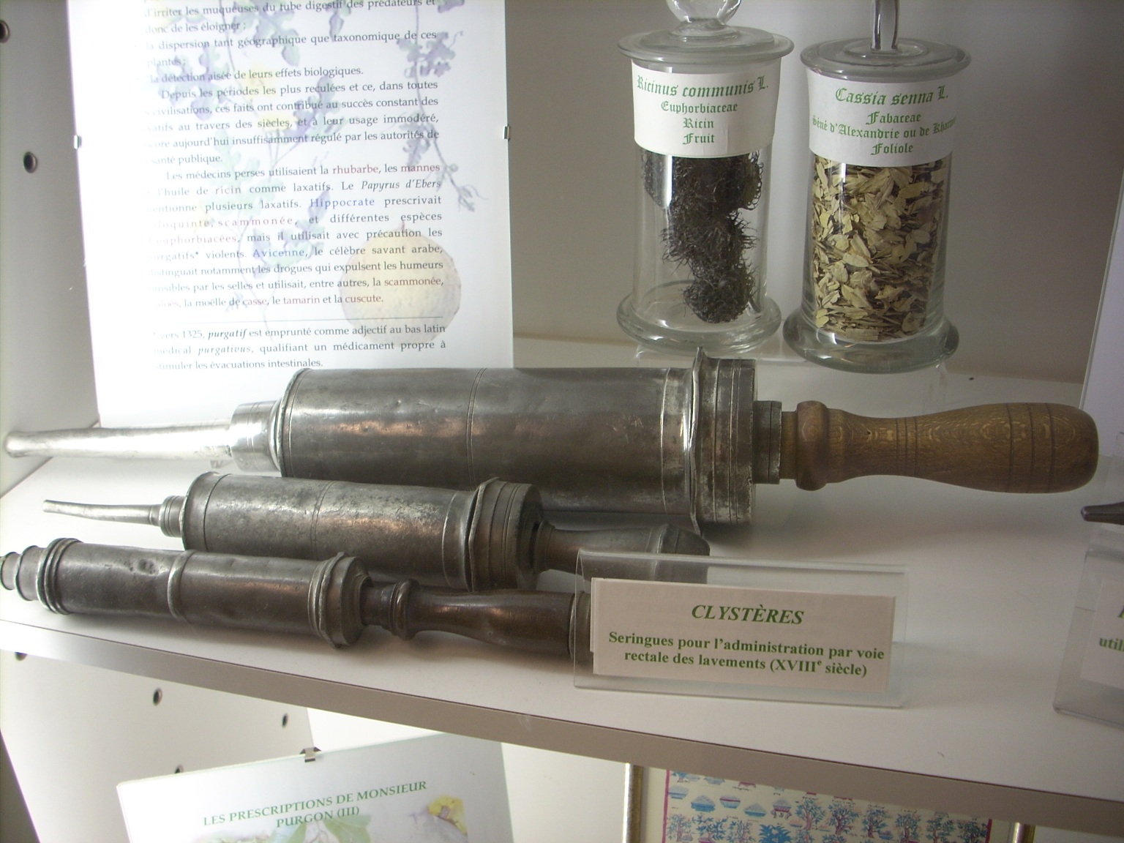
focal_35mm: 37
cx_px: 562
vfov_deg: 38.7
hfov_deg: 50.1
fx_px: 1201
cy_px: 422
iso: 64
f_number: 2.8
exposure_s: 1/26.3
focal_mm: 6.2
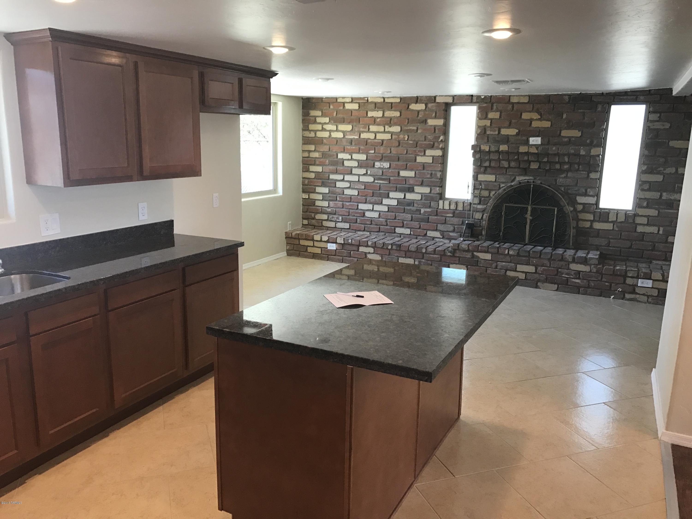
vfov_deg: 49.7
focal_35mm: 28
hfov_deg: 63.4
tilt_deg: -12.5
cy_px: 260
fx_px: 560
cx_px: 346
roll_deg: -1.9
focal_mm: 3.99
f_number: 1.8
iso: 32
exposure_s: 1/30
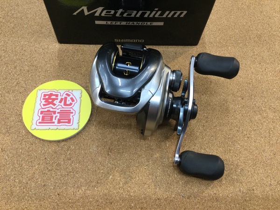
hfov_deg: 58.4
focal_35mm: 31
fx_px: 251
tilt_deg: -64.8
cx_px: 140
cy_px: 105
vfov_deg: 45.4
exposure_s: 1/30
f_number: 2.4
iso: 32
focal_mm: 3.3
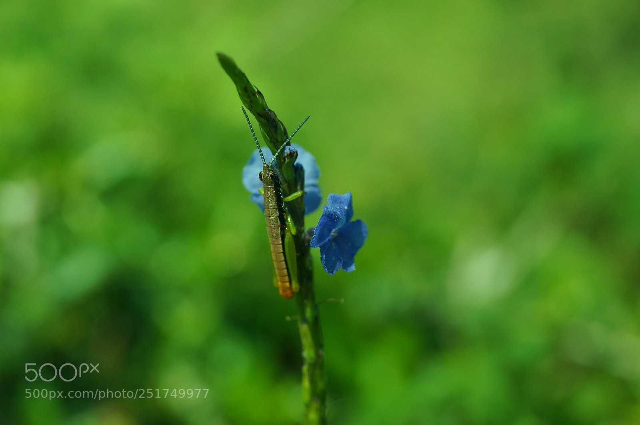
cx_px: 320
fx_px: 1465
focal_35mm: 82
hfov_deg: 24.6
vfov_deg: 16.5
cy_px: 212
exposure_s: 1/400
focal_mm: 55
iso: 400
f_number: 7.1
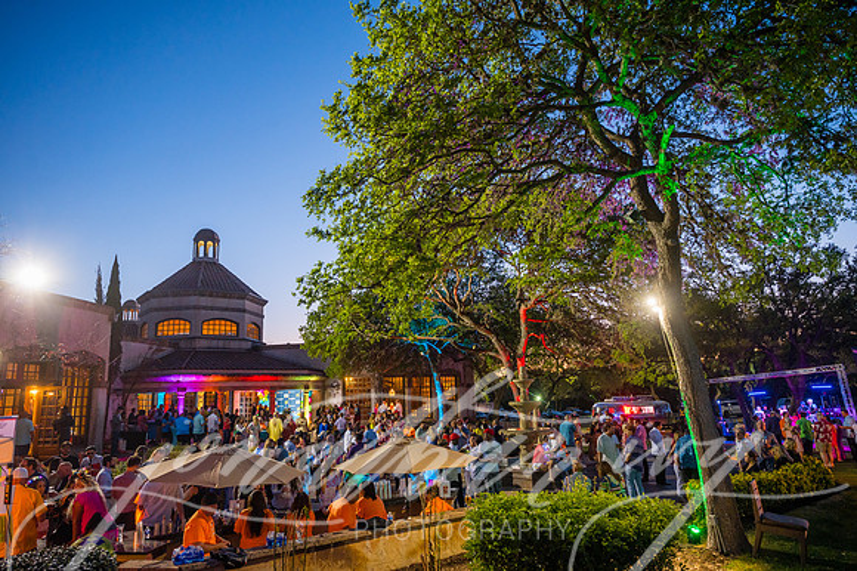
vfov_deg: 53.1
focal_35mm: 24
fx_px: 571
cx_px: 428
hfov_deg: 73.8
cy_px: 286
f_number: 4
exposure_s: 1/25
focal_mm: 24
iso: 1250
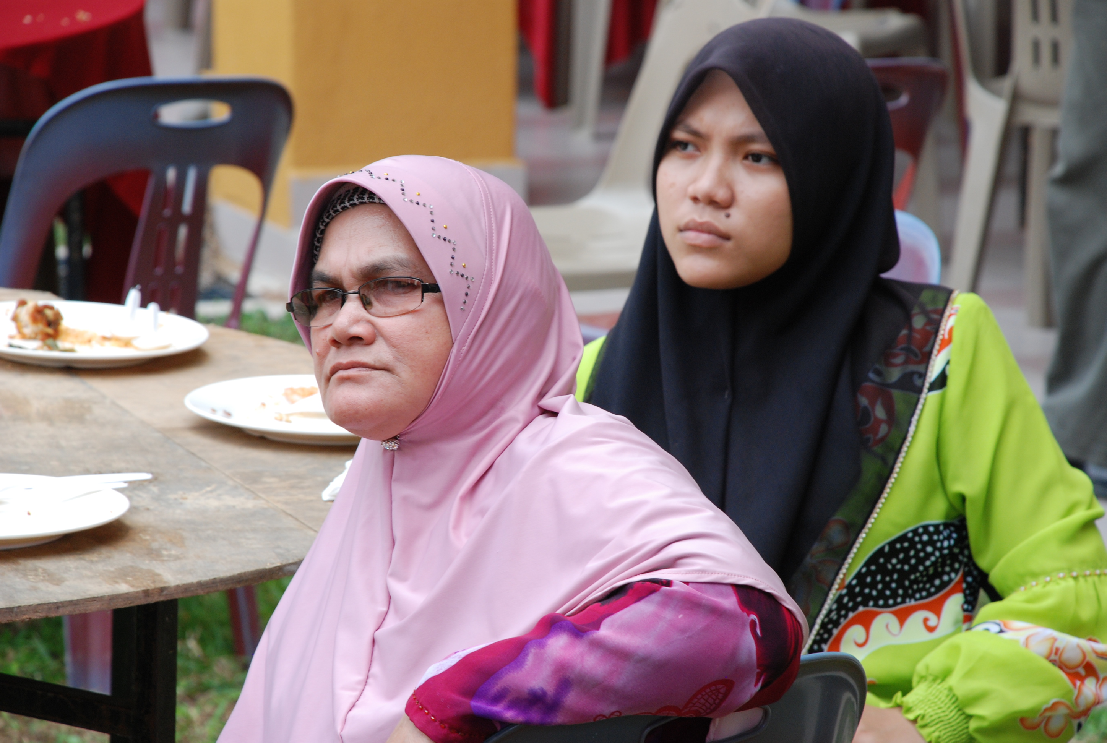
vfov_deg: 6.8
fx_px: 6240
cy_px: 372
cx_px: 554
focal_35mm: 202
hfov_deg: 10.1
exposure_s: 1/125
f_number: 8
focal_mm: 135
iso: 400
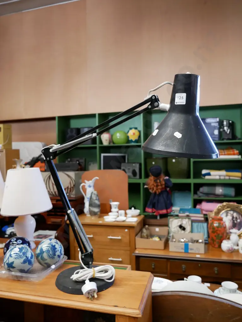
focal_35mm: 30
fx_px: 280
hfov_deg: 46.8
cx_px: 121
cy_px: 161
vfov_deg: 60.0
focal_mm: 15
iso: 1250
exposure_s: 1/60
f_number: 4
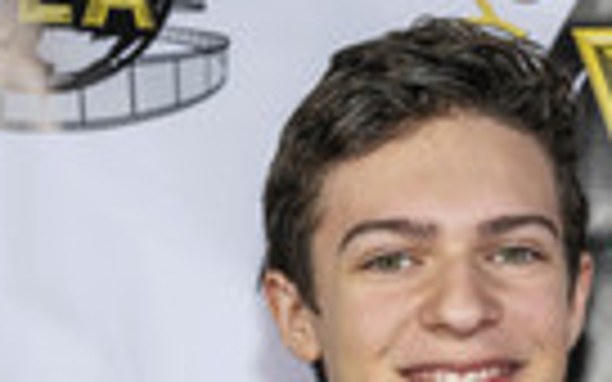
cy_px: 661
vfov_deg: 8.7
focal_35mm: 145
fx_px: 2418
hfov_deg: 14.2
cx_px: 587
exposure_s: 1/200
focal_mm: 43
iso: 800
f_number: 5.6
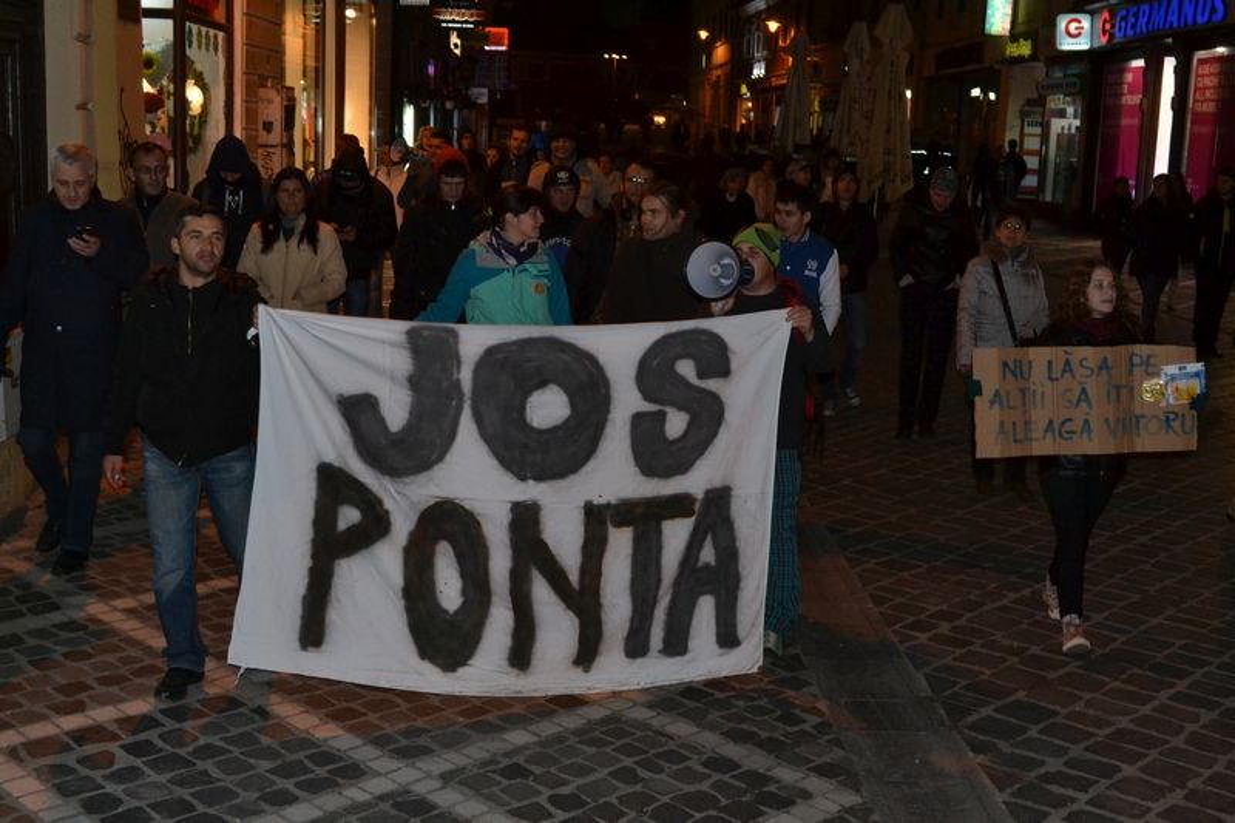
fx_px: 1543
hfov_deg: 43.6
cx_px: 618
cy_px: 412
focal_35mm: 45
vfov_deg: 29.9
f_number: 8
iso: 1600
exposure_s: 1/60
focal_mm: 30
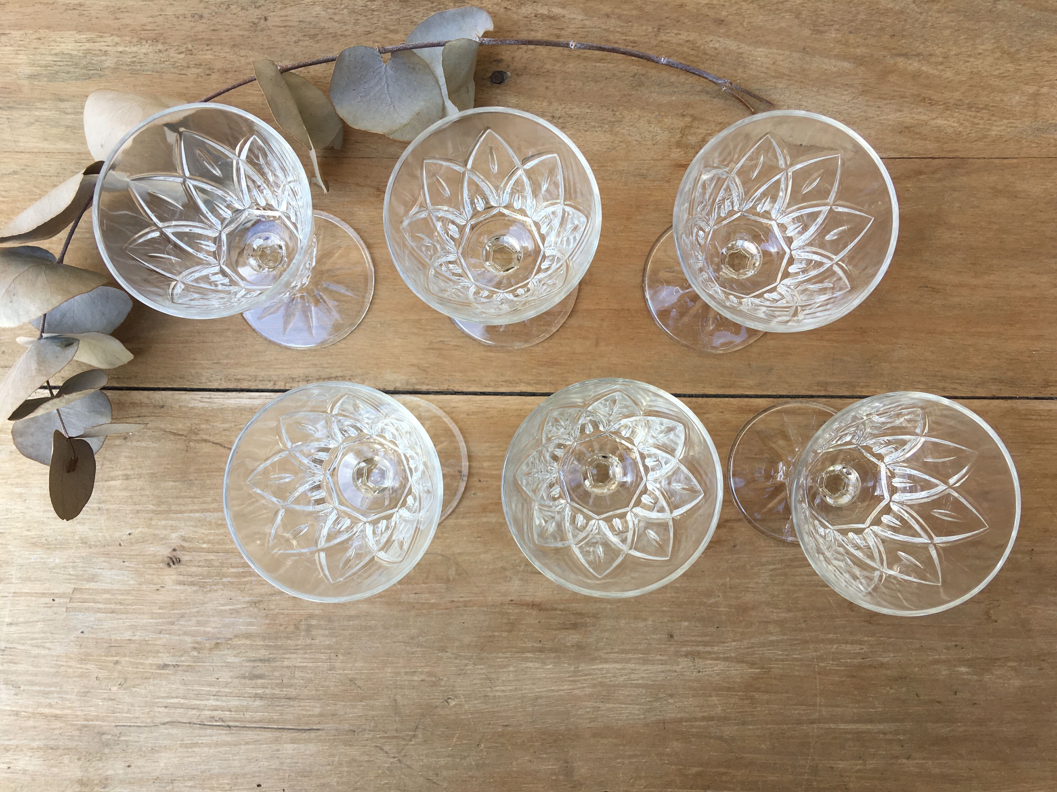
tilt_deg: -86.8
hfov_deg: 61.7
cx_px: 528
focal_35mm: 29
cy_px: 396
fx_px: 886
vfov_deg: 48.2
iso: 25
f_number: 2.2
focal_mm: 4.15
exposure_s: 1/146
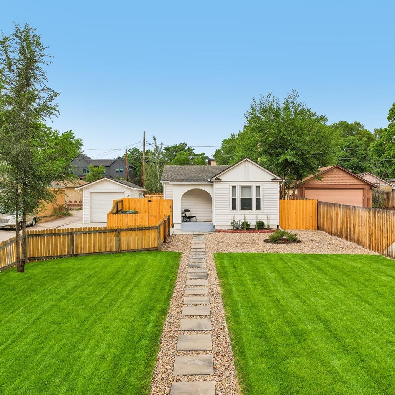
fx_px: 374
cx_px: 210
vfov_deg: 55.6
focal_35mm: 29
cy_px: 197
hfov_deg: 55.6
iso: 100
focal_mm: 8.4
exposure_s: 1/1000
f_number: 2.8
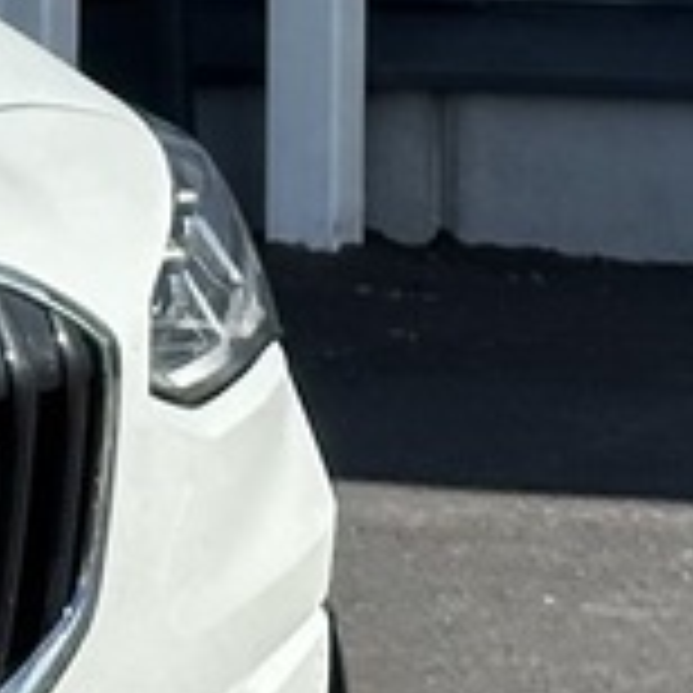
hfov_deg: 4.2
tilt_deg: -1.9
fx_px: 8992
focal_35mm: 397
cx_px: -1701
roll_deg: -0.2
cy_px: -104
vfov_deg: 4.4
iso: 64
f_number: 1.78
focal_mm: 6.86
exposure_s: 1/5263
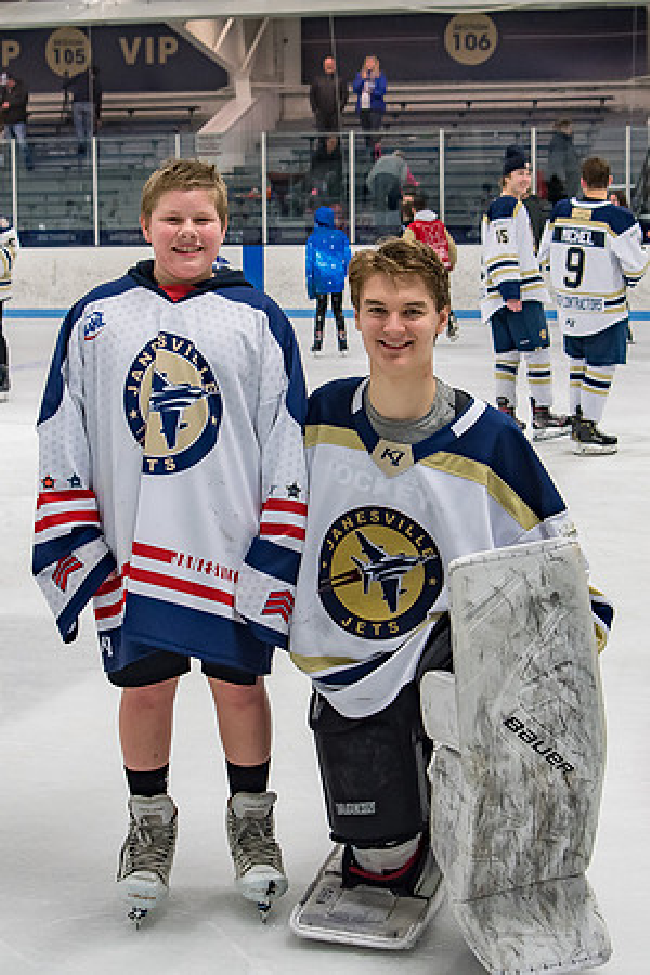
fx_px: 1782
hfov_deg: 20.7
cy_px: 466
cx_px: 317
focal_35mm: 66
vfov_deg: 30.6
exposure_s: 1/250
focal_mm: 28
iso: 500
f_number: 4.5
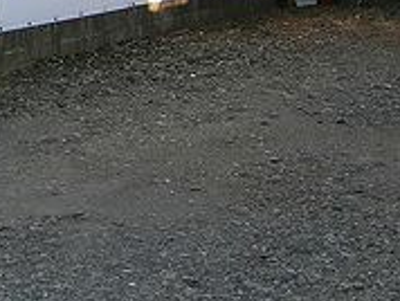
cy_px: -234
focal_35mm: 122
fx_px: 1412
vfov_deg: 11.3
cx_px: -315
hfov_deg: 14.3
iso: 80
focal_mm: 7.2
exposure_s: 1/320
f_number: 3.4
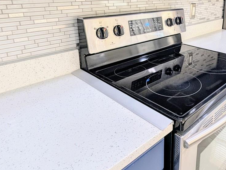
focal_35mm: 28
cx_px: 166
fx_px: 183
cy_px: 47
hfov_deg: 60.3
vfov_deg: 48.3
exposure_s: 1/163
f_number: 2.2
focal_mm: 1.95
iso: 49
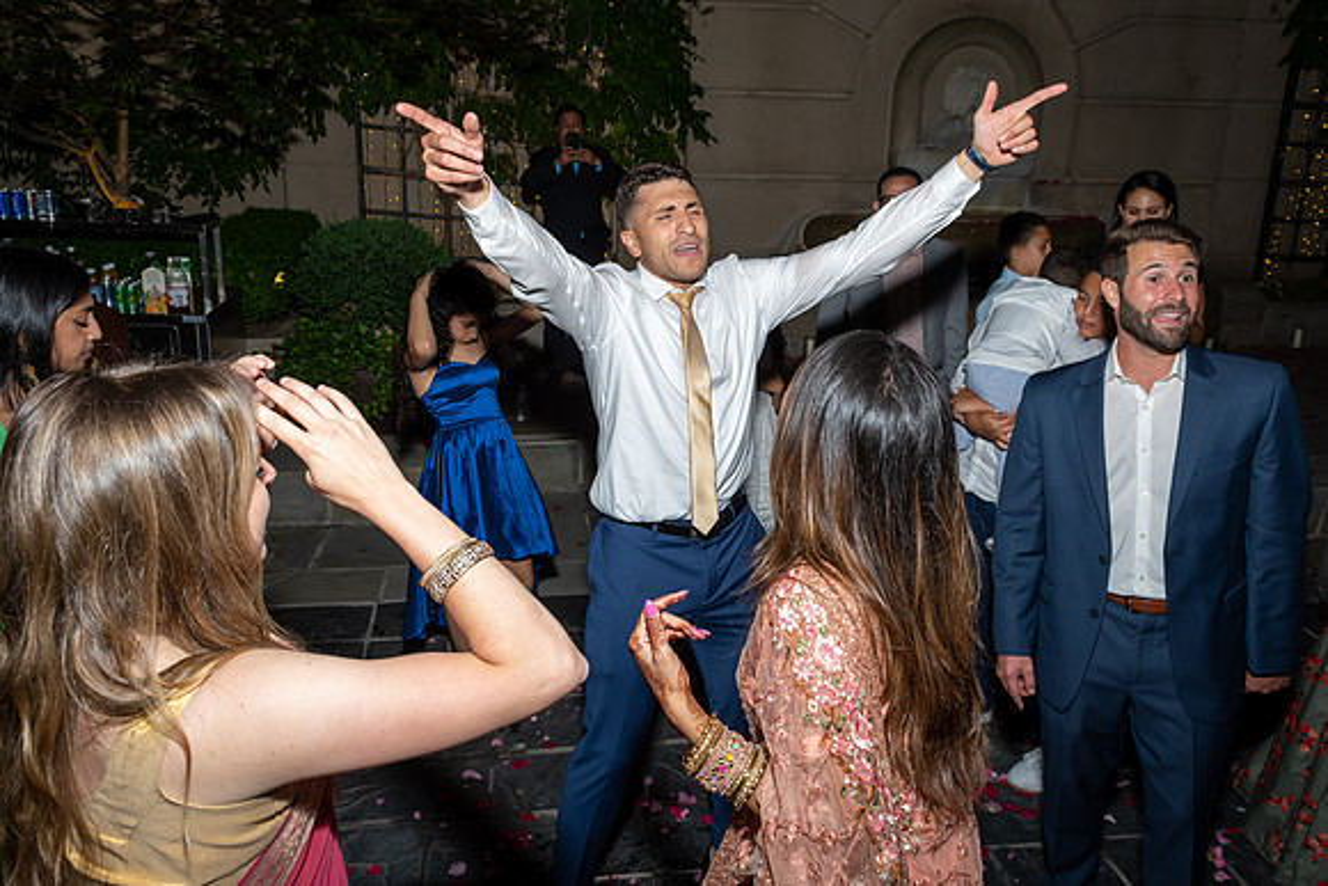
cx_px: 664
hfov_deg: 66.5
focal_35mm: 27
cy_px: 409
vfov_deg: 47.2
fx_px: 1012
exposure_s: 1/250
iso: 500
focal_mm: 17
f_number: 5.6
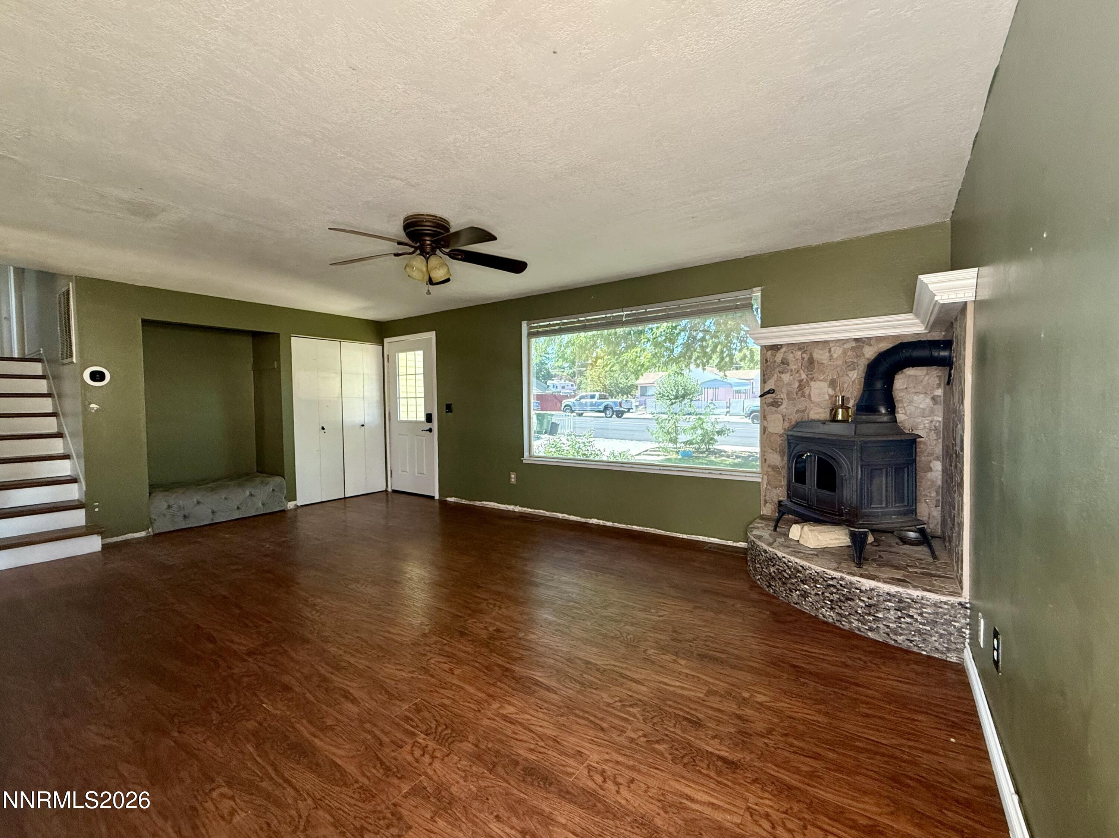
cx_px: 560
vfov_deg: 85.6
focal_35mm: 14
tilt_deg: -1.5
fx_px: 452
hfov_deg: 102.1
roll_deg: +2.5
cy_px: 419
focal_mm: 2.22
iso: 200
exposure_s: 1/120
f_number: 2.2
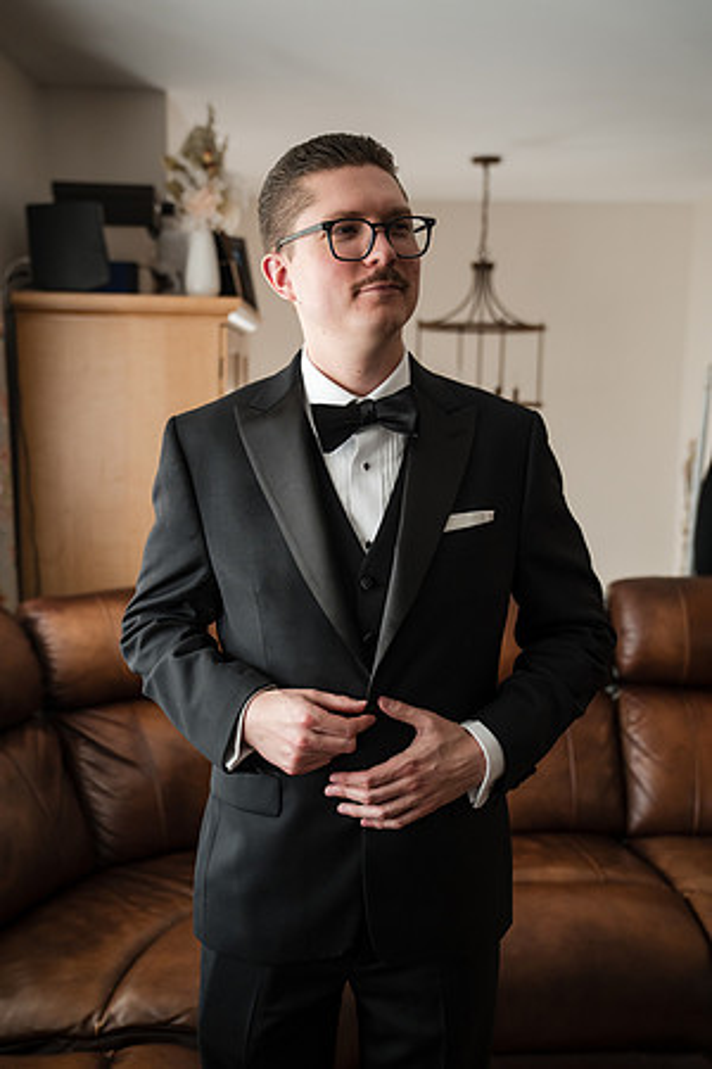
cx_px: 356
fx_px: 1157
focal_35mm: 39
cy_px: 534
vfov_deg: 49.6
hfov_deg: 34.2
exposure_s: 1/200
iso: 1000
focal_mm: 39
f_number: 2.8
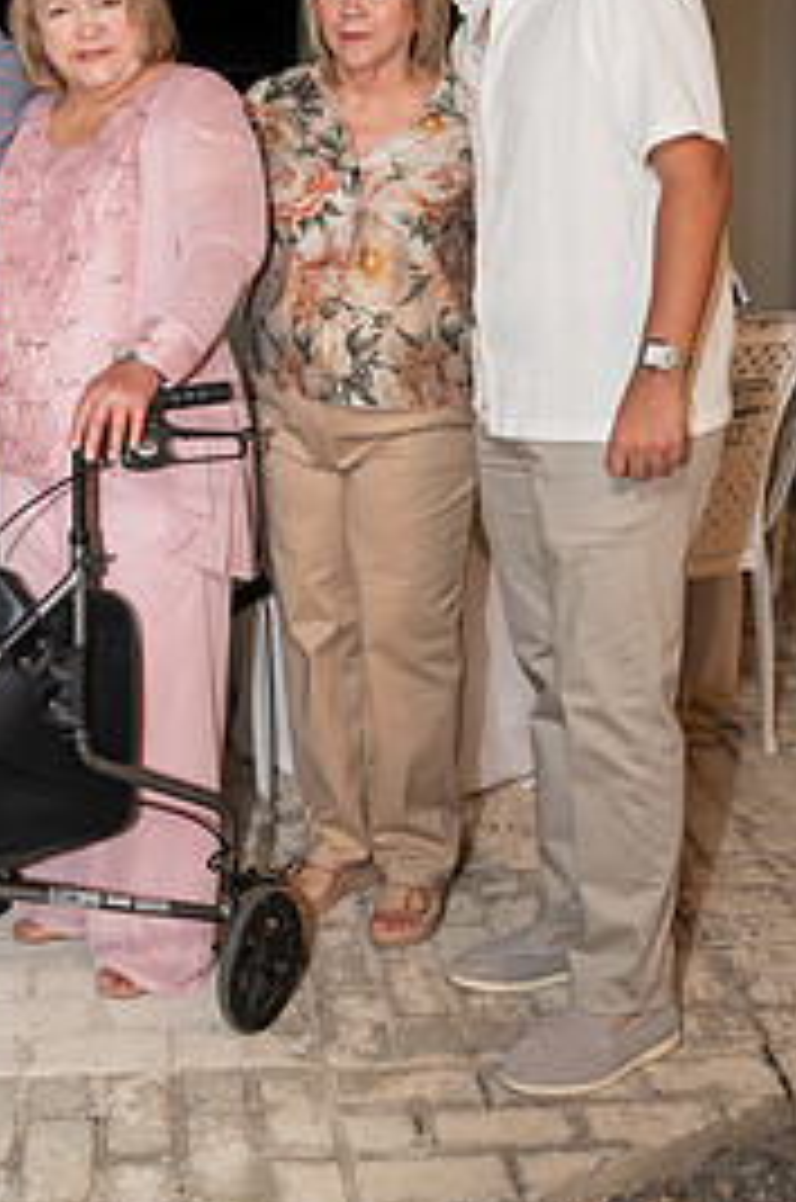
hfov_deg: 22.8
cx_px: 254
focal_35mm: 59
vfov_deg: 33.0
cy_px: 230
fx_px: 1964
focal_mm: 35
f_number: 3.2
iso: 1250
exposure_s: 1/125
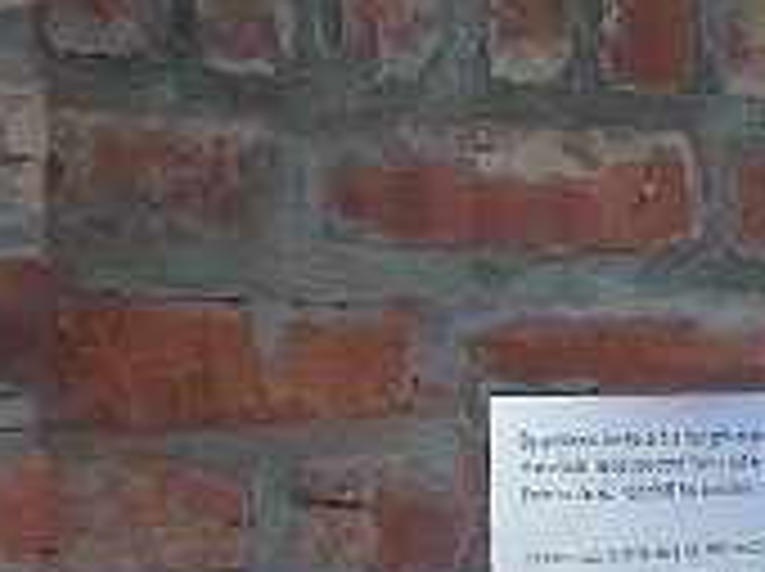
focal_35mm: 165
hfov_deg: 11.2
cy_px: 509
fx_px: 3641
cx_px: 1390
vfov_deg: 8.9
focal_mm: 5.8
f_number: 2.6
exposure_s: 1/160
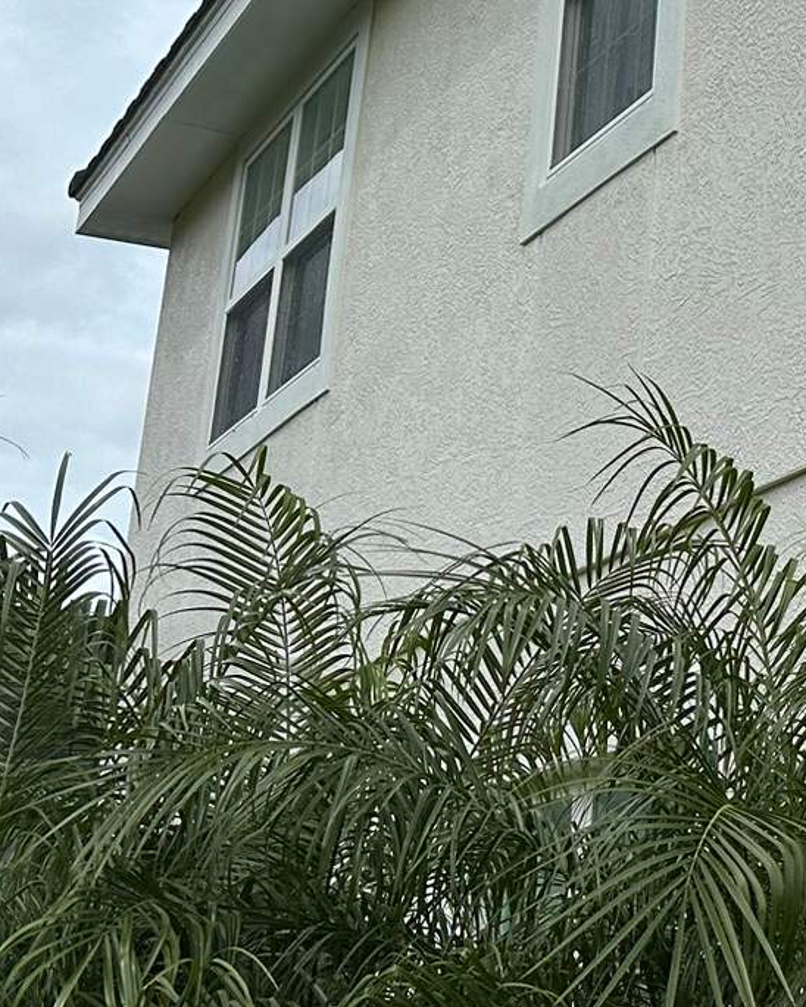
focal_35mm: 70
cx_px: 1359
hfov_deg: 18.2
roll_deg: +3.9
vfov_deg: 26.9
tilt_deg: +19.1
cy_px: 282
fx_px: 2087
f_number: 1.78
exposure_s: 1/7042
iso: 80
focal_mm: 6.86
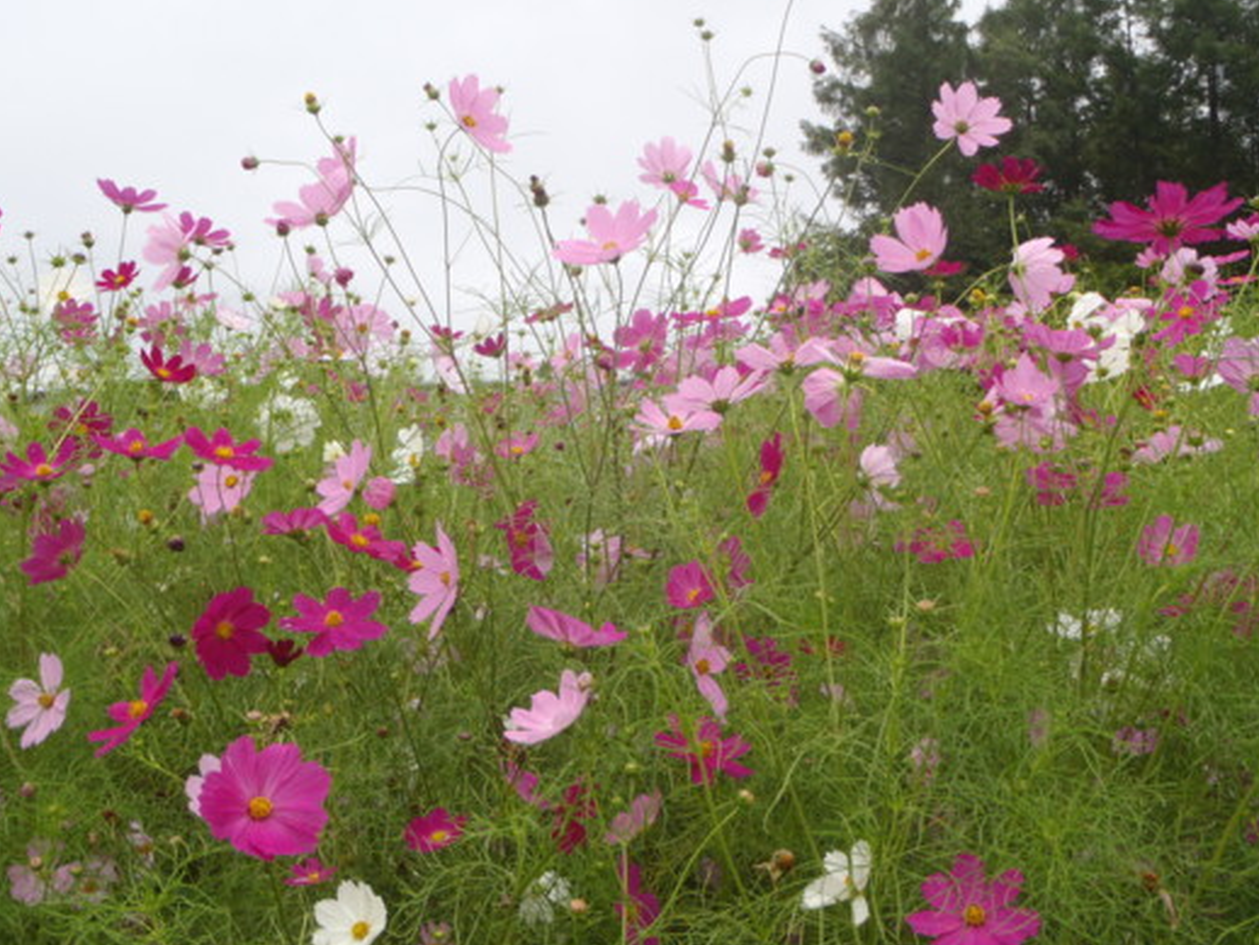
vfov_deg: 32.9
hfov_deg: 42.9
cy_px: 411
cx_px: 639
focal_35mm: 44
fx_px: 1601
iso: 80
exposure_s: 1/250
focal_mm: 6.83
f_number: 4.6
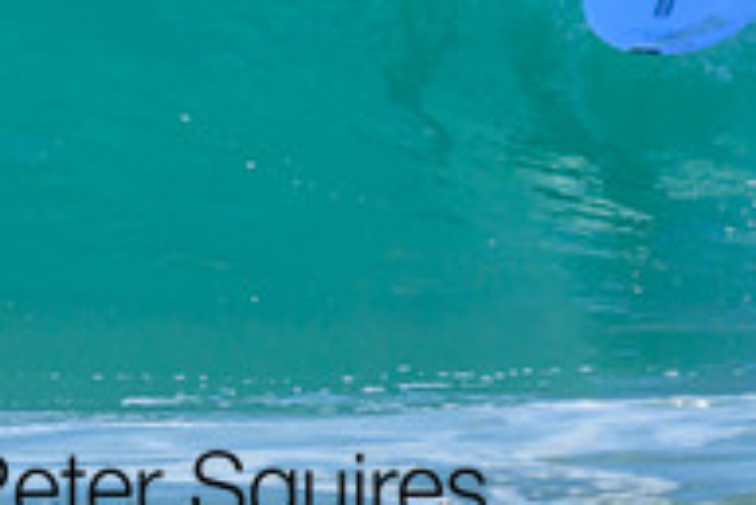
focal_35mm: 3302
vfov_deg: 0.4
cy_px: -185
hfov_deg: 0.6
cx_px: 26
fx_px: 69392
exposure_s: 1/2000
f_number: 6.3
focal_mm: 800
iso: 400
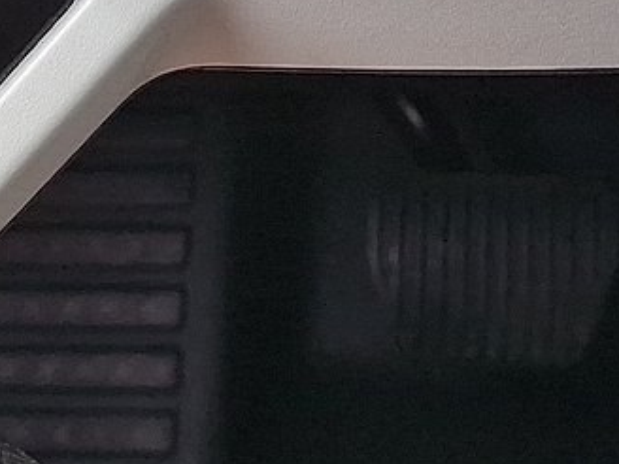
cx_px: 508
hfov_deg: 16.0
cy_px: -615
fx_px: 2182
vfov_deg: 10.6
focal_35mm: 122
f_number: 1.8
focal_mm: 4.69
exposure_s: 1/120
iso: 25
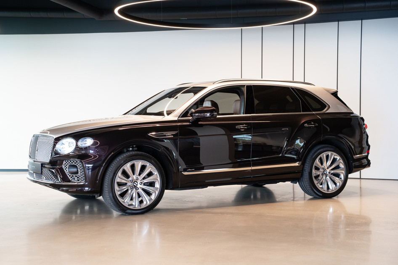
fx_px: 630
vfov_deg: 23.8
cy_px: 132
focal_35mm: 57
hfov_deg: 35.0
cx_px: 199
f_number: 3.5
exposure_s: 1/100
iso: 1000
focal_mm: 57
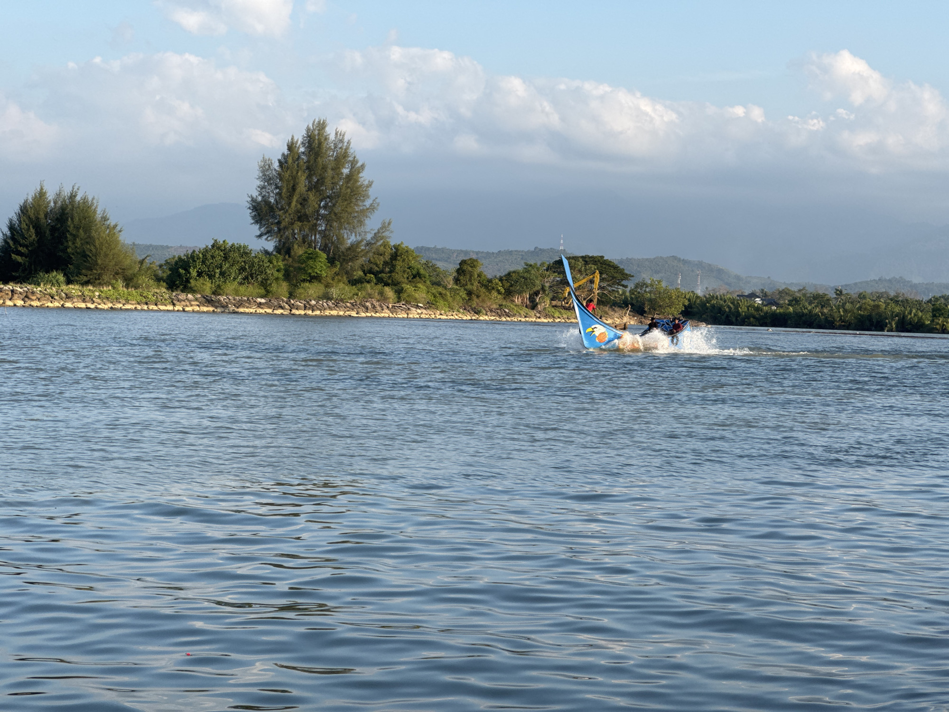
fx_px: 2111
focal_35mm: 77
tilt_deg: -0.1
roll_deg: -1.4
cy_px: 356
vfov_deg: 19.1
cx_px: 474
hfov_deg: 25.3
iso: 25
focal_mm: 9
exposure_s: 1/323
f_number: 2.8
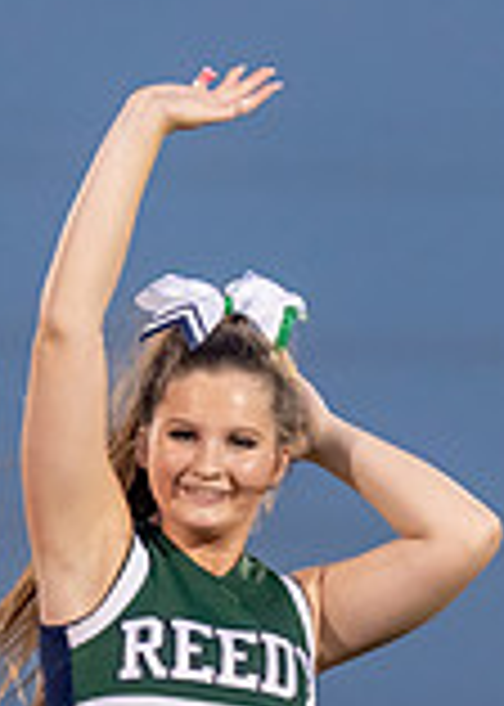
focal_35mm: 942
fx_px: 18893
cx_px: 111
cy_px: 691
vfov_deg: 2.1
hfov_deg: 1.5
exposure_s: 1/1000
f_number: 2.8
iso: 1250
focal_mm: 160
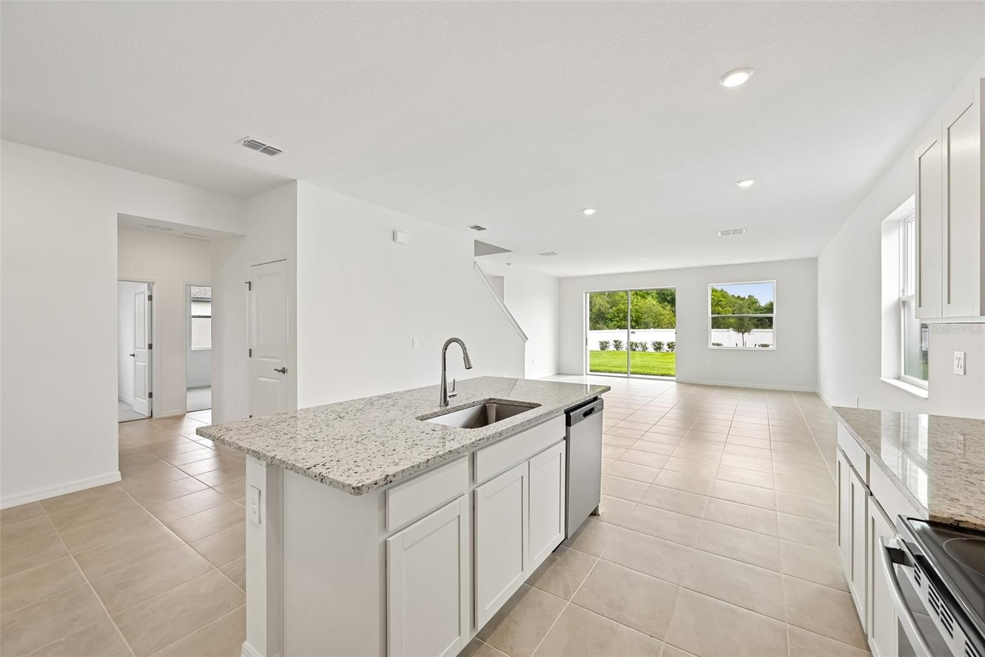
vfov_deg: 81.2
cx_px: 492
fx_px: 383
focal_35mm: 14
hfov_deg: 104.3
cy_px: 328
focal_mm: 14
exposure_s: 1/200
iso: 400
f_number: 8
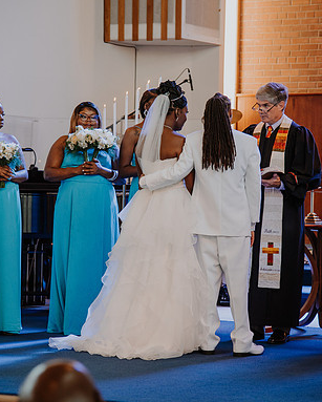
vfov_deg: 14.3
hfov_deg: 11.4
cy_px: 202
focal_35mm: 135
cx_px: 181
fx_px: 1606
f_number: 4
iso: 800
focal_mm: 95
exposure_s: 1/125
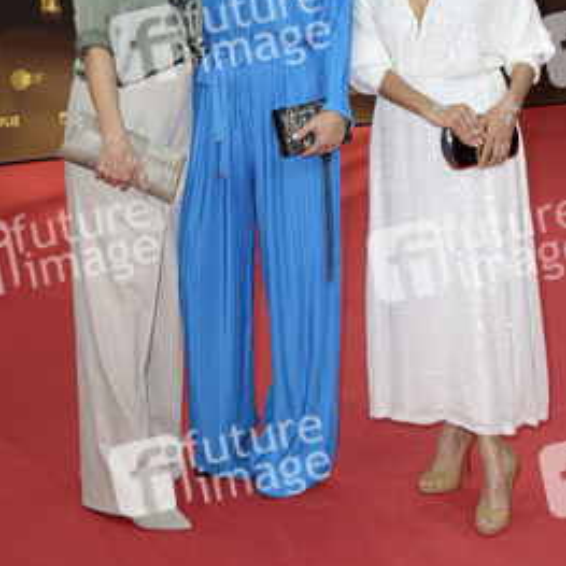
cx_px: 282
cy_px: 144
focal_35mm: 80
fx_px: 1480
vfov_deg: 21.5
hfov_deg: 21.7
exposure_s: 1/250
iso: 800
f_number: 6.3
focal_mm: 62
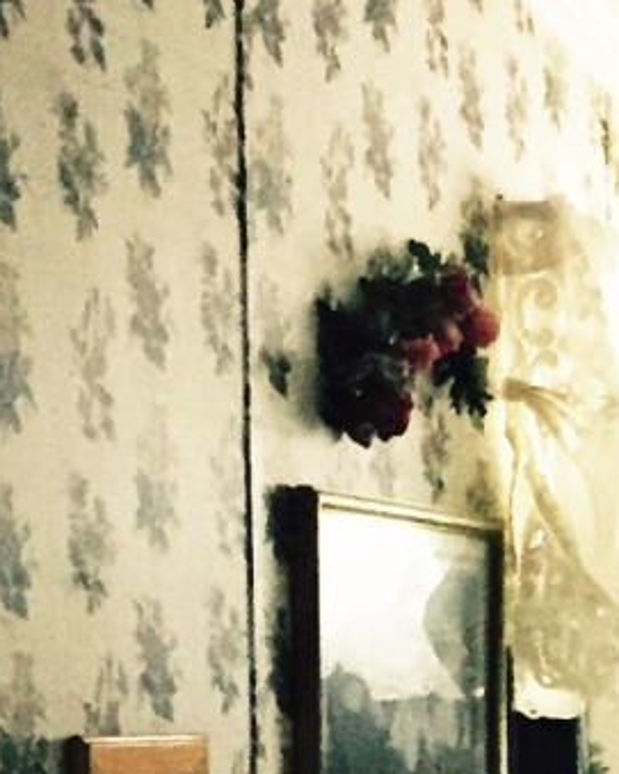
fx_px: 3826
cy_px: 1224
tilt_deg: -6.1
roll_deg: +0.9
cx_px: 918
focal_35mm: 167
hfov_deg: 9.0
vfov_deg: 11.0
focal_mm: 4.15
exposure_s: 1/24
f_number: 2.2
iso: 250
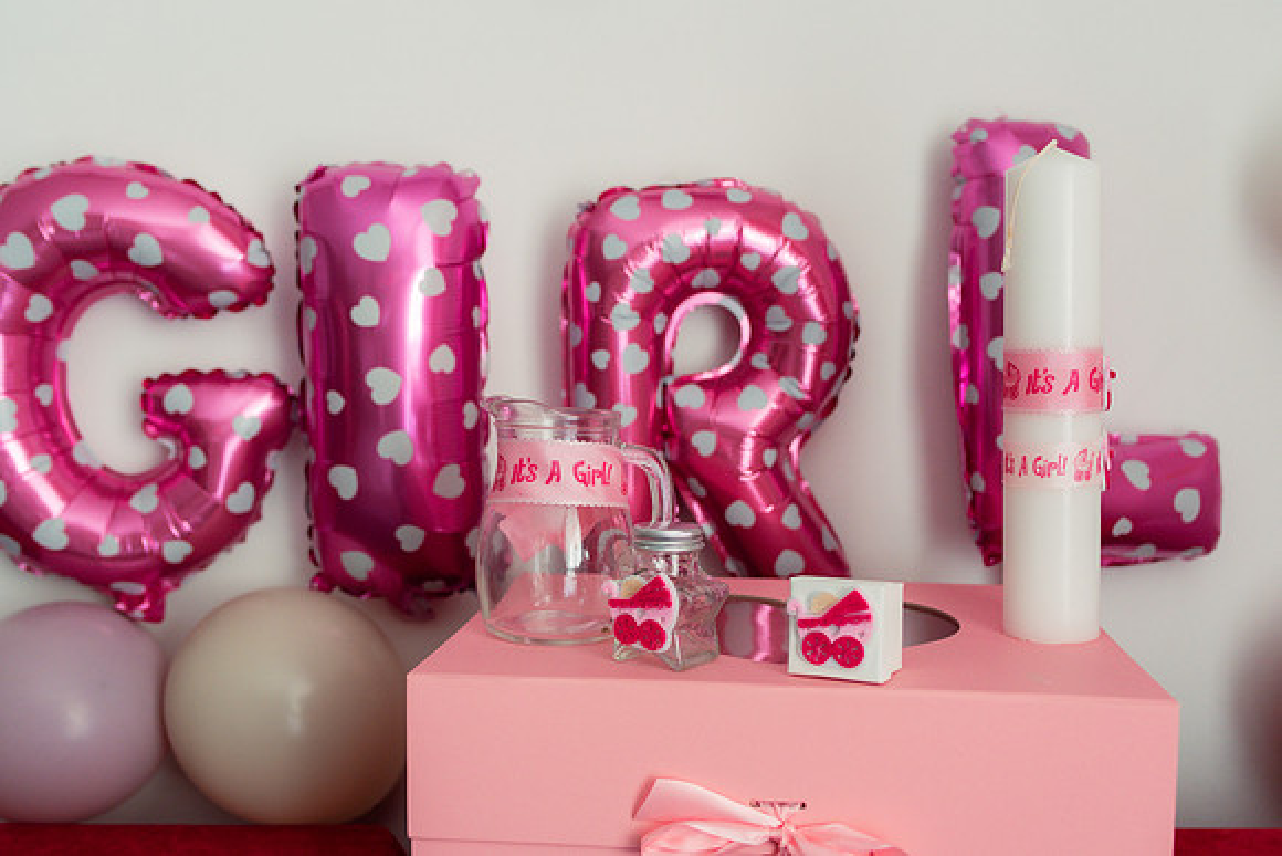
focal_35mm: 35
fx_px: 1260
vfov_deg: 37.5
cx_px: 641
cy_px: 428
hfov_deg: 53.9
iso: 1250
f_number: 3.5
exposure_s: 1/200
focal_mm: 35
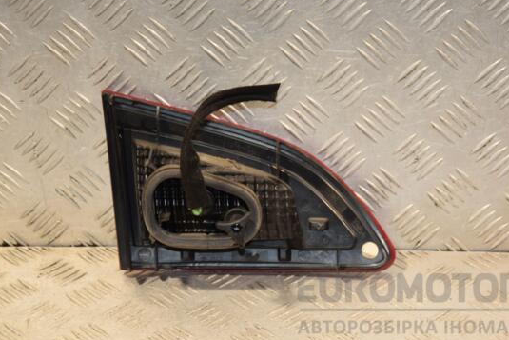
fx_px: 1570
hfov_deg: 18.4
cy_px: 161
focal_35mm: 111
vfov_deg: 12.3
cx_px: 280
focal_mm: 66
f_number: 5.3
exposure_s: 1/160
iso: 800
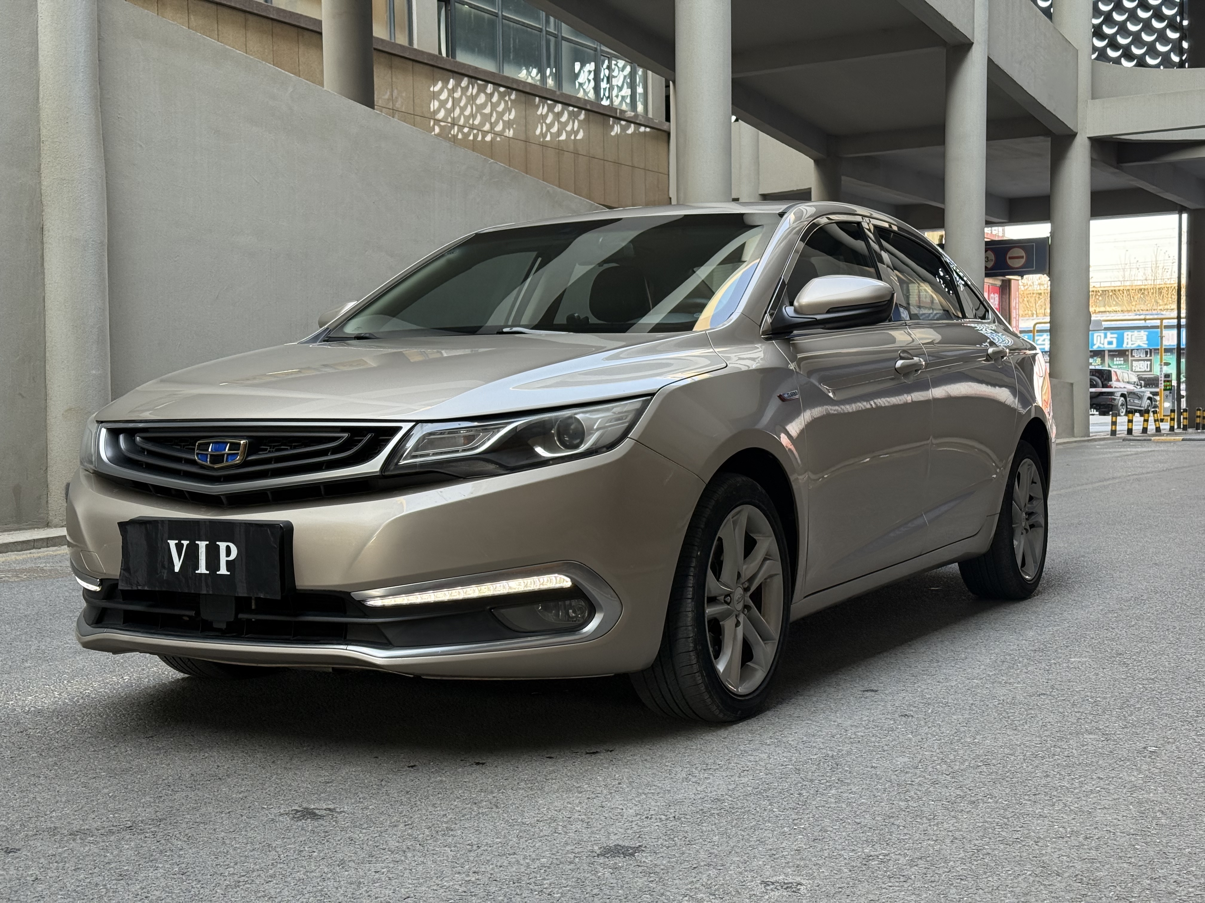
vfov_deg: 30.3
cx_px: 602
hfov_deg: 39.7
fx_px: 1671
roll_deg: +0.8
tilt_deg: -1.1
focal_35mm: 48
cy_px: 452
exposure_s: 1/236
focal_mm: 6.76
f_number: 1.78
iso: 125
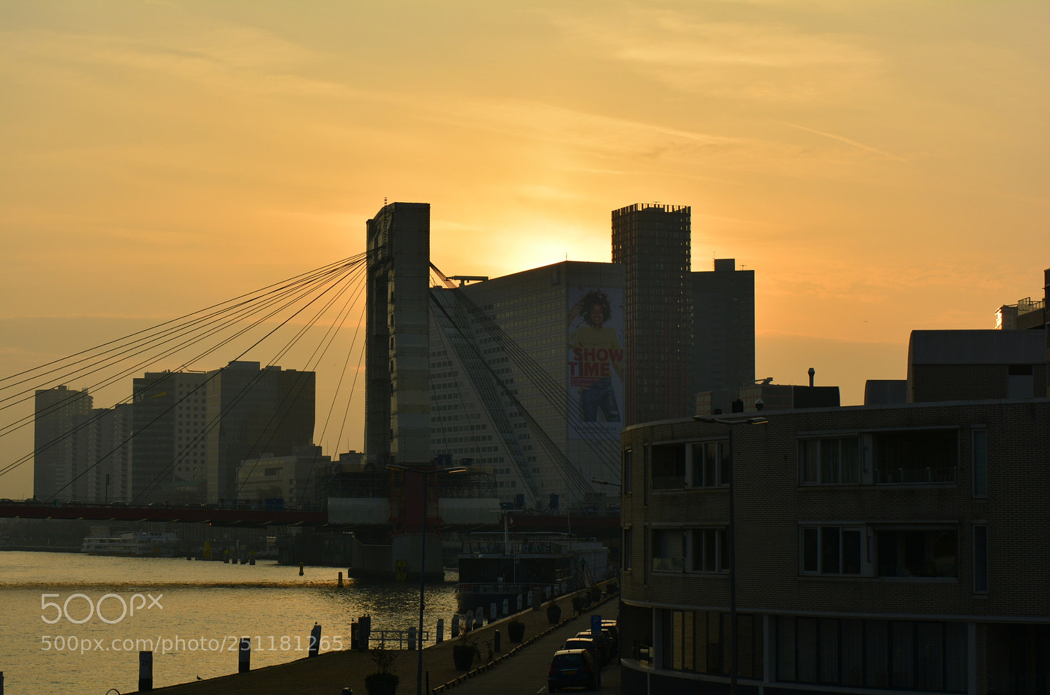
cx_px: 525
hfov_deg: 24.7
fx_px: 2401
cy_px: 348
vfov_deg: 16.5
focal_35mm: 82
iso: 100
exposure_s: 1/400
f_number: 10
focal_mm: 55
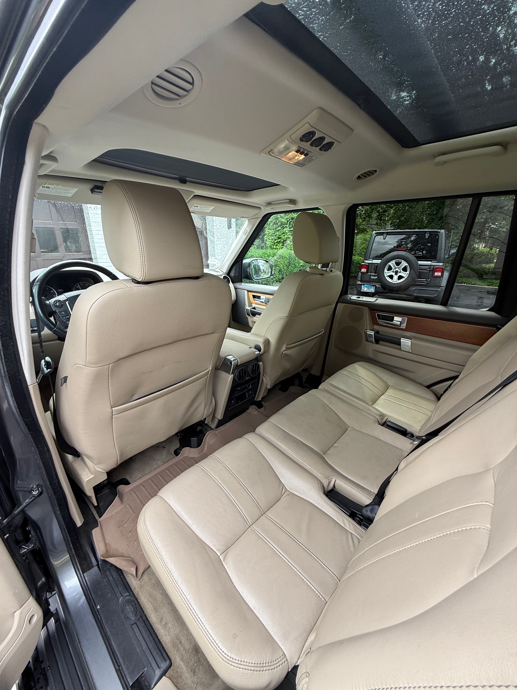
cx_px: 258
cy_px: 345
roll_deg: -0.2
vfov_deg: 102.1
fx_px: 279
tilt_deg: -20.3
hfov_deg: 85.7
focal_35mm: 14
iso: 64
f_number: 2.2
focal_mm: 2.22
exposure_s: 1/117
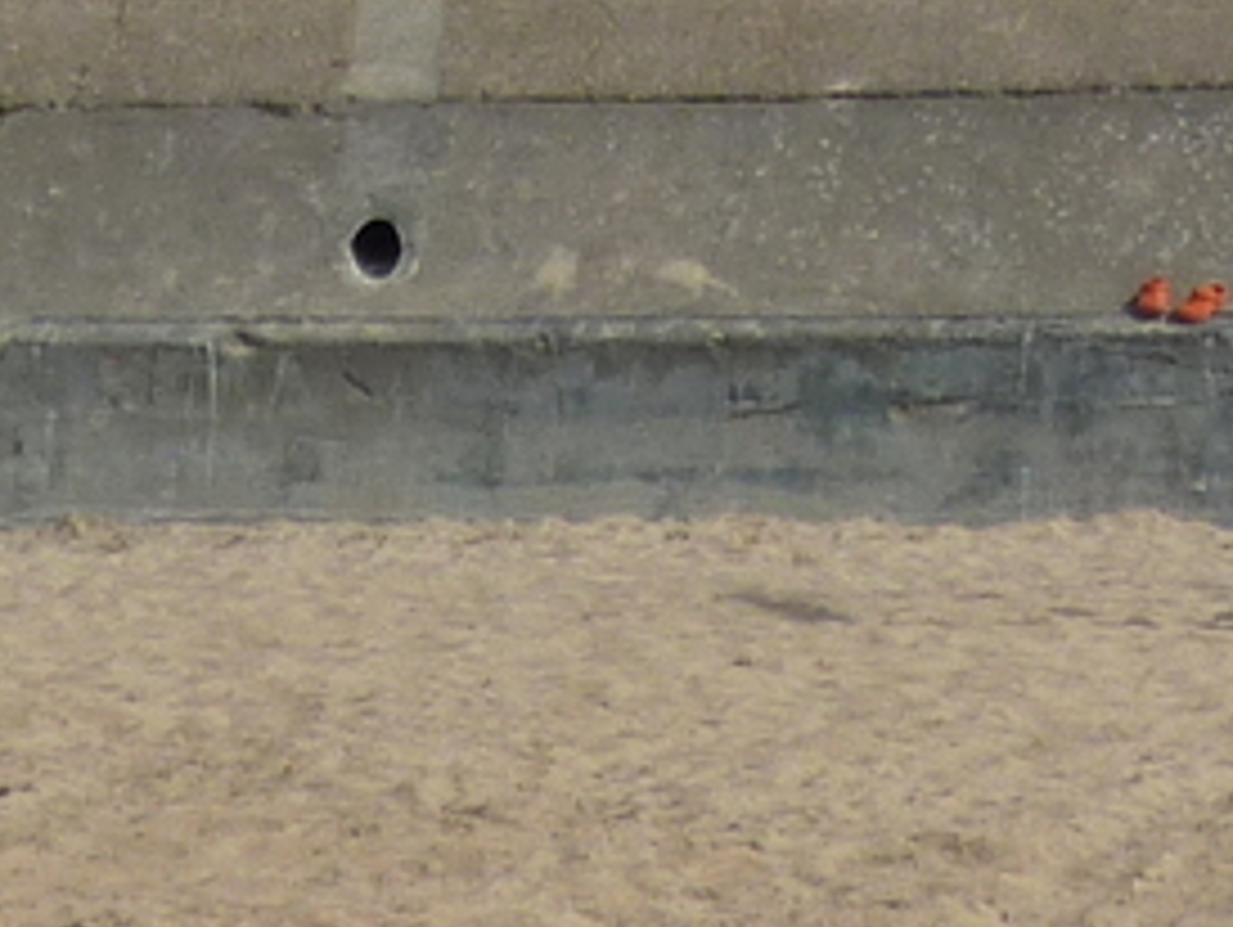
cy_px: -846
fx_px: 62389
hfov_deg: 1.1
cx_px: 1170
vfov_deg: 0.9
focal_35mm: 1750
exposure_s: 1/640
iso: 80
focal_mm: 49.2
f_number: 5.6
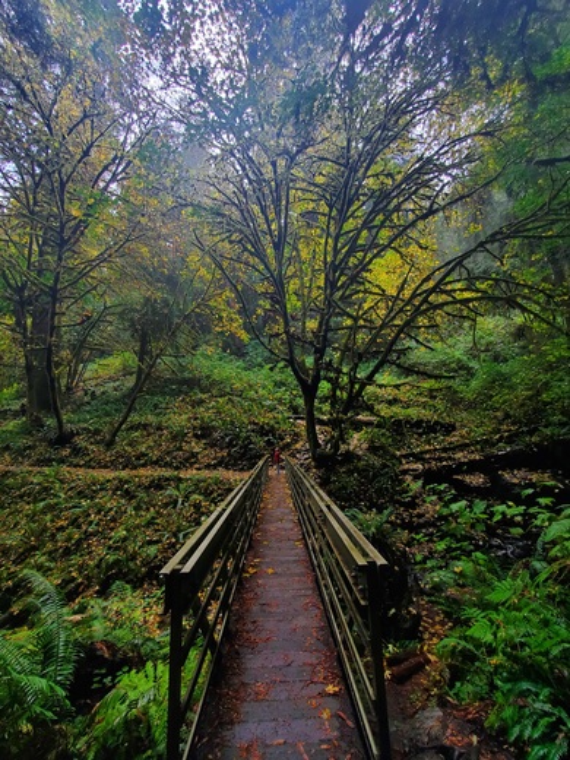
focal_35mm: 13
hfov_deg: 89.9
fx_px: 285
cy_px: 380
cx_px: 285
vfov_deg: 106.2
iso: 50
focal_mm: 1.8
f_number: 2.2
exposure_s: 1/114
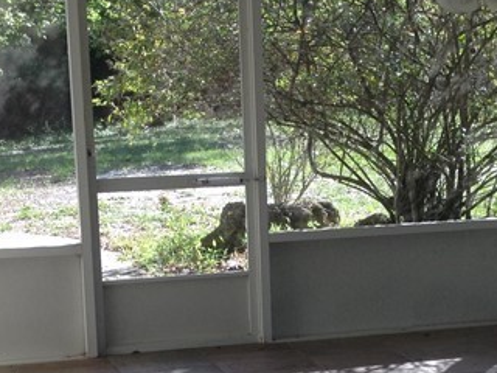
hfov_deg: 17.5
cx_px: 382
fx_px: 1608
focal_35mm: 112
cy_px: 302
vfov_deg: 13.2
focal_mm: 4.28
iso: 50
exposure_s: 1/153
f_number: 2.4
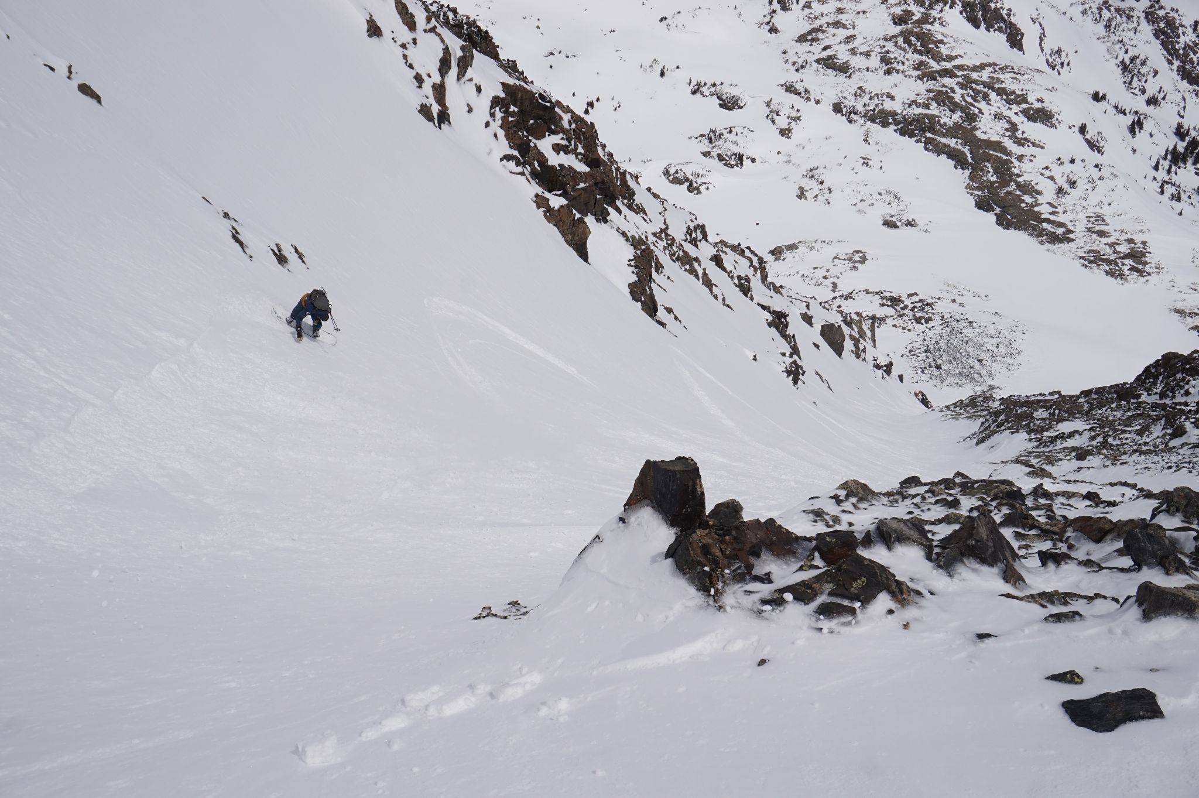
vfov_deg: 34.2
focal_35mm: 39
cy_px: 399
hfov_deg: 49.6
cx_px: 600
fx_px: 1298
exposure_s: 1/640
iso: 100
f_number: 11
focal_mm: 26
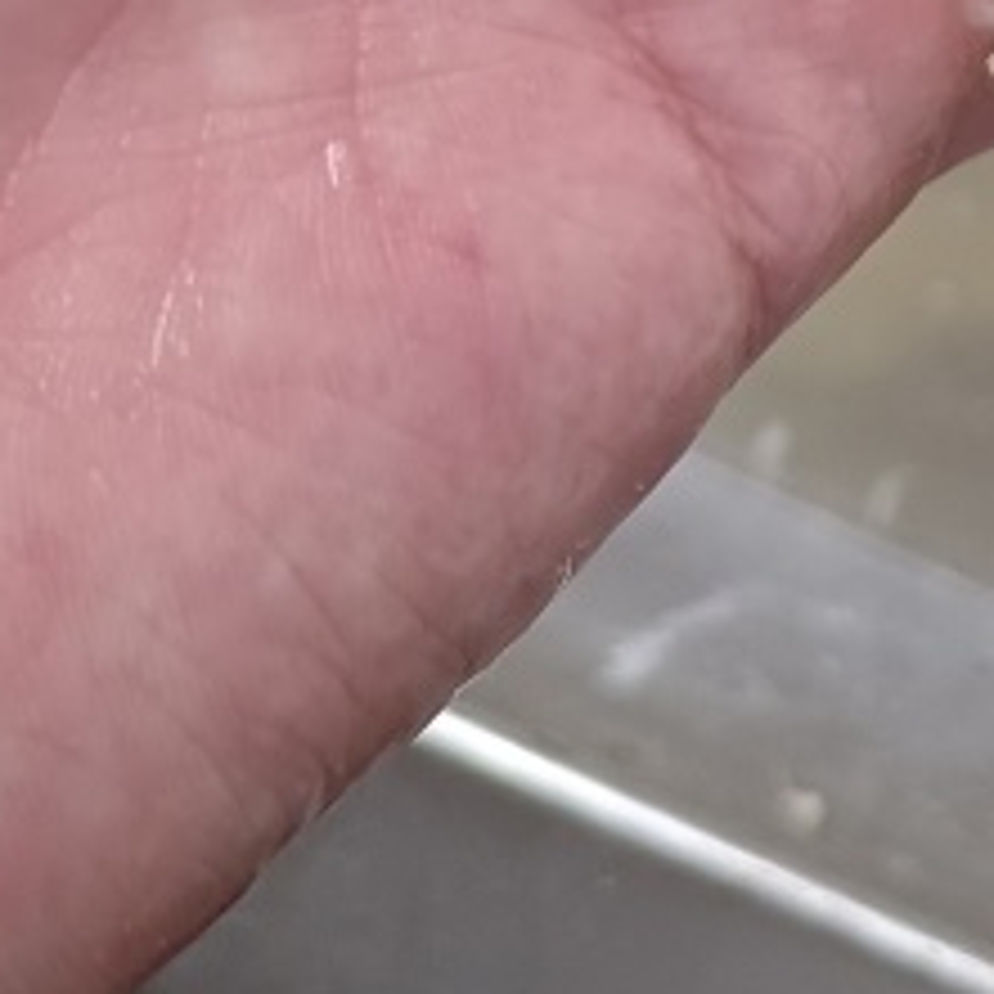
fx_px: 3184
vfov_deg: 15.2
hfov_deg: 16.4
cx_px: 1426
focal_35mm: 98
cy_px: -843
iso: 820
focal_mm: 5.59
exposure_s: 1/50
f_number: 1.88
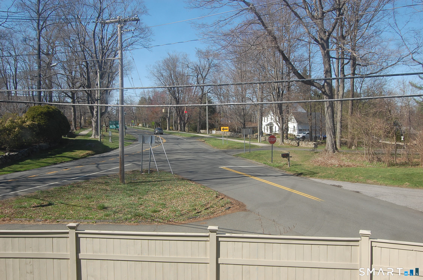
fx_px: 387
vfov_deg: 39.8
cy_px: 140
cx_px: 212
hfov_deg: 57.3
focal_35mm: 33
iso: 200
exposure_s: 1/250
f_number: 8
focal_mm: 22
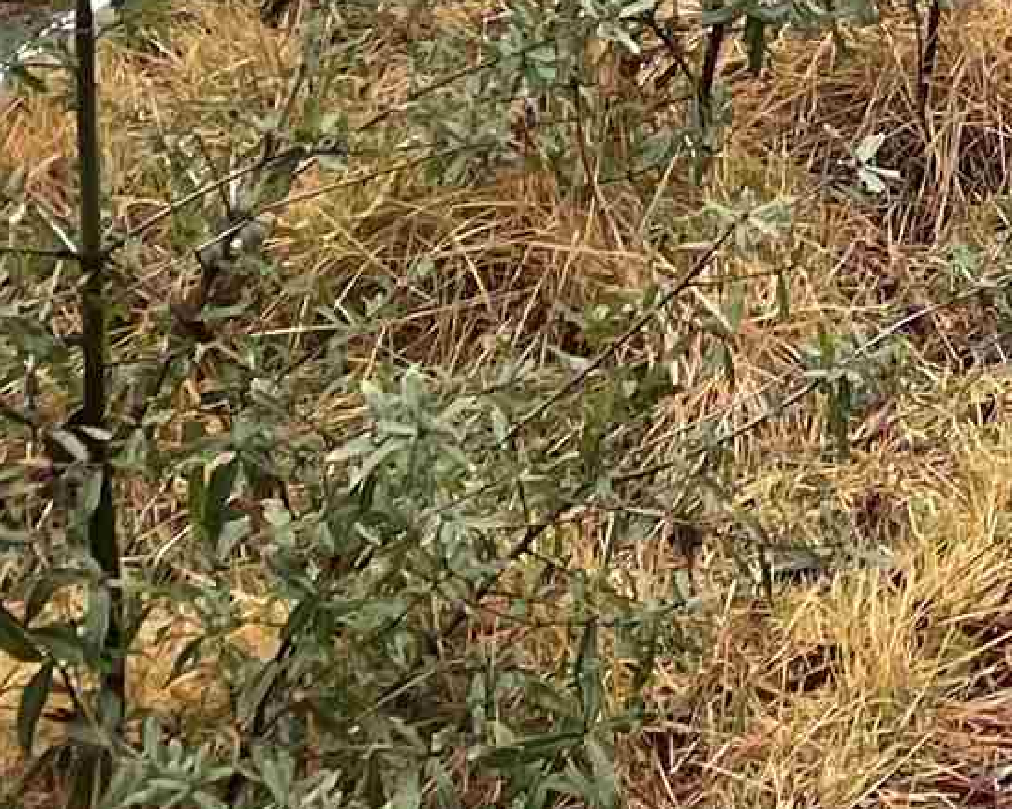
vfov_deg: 9.5
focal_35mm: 142
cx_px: 2354
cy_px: -1229
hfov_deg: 11.5
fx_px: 4252
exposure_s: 1/152
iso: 32
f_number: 1.6
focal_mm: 4.2
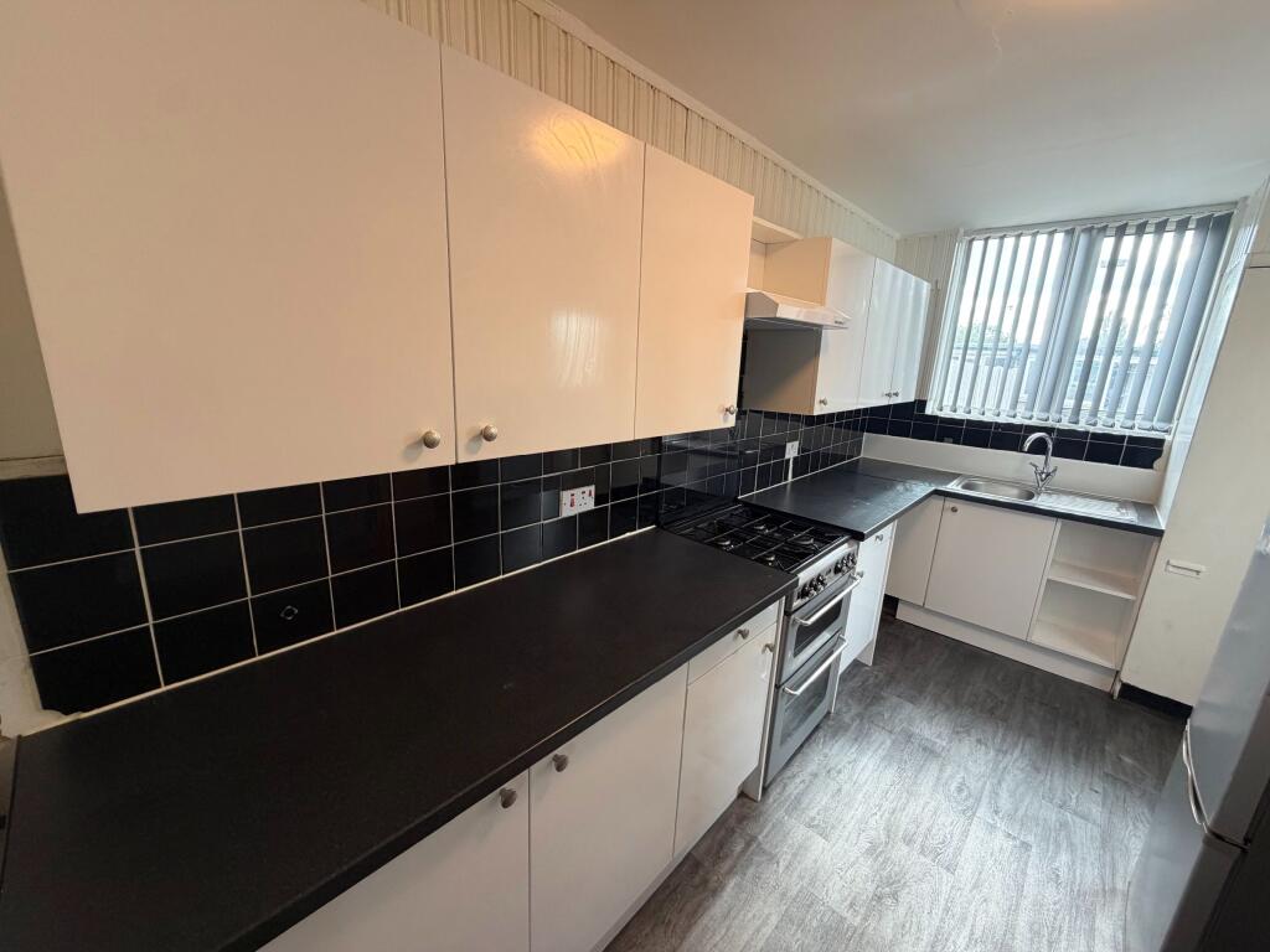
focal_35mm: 14
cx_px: 635
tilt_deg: -13.6
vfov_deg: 85.7
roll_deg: -2.6
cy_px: 476
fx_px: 514
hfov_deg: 102.1
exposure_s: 1/121
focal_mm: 2.22
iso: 200
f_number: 2.2
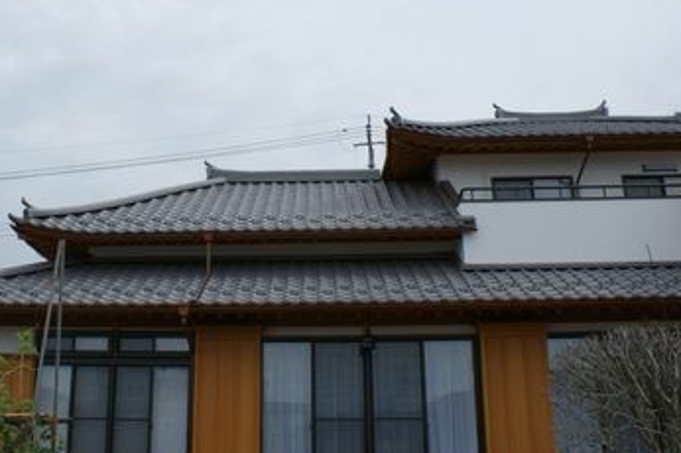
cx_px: 274
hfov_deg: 49.3
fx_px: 737
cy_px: 177
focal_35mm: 39
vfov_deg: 34.0
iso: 100
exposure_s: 1/250
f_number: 10
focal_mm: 18
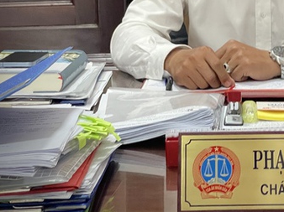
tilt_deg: -7.0
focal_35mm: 125
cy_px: 12
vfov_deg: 11.7
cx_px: 266
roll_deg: +1.9
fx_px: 1025
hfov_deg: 15.6
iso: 800
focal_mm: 7.5
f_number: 2.2
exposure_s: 1/51
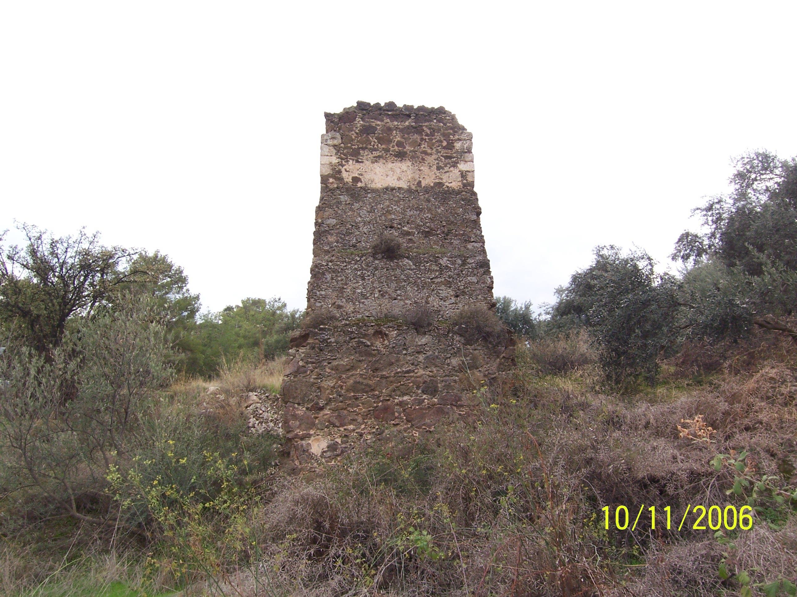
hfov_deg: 73.9
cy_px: 298
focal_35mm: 23
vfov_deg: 58.9
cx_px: 398
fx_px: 530
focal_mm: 3.8
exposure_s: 1/100
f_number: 5.6
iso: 64
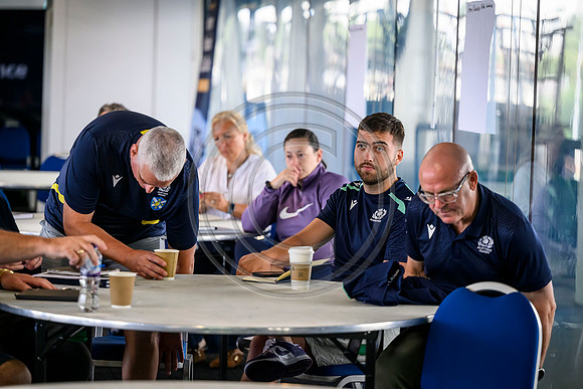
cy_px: 194
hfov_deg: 16.4
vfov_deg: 11.0
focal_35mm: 125
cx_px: 292
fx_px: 2025
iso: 3200
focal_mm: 125
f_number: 2.8
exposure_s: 1/500
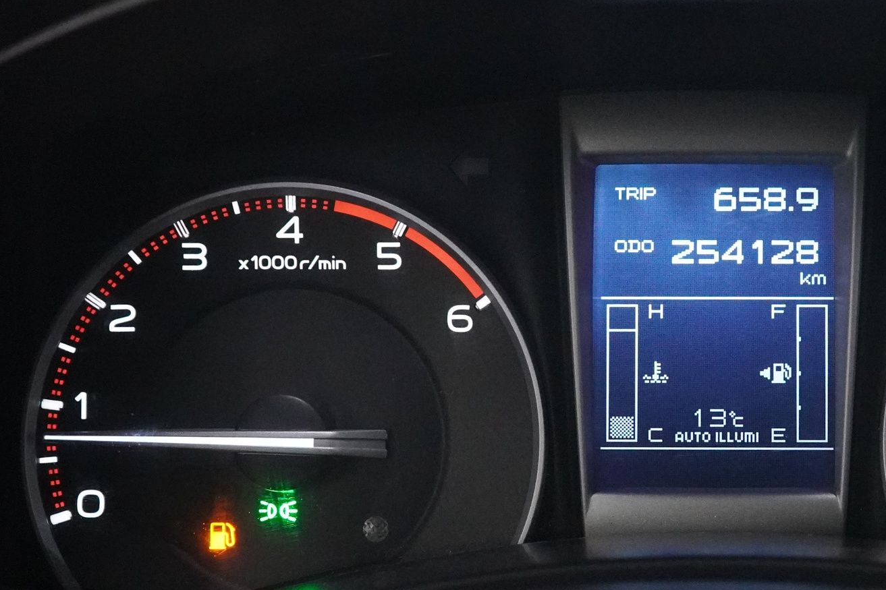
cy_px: 345
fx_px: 1969
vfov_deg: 17.0
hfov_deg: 24.9
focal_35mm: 80
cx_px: 714
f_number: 3.5
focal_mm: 28
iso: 6400
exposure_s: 1/20
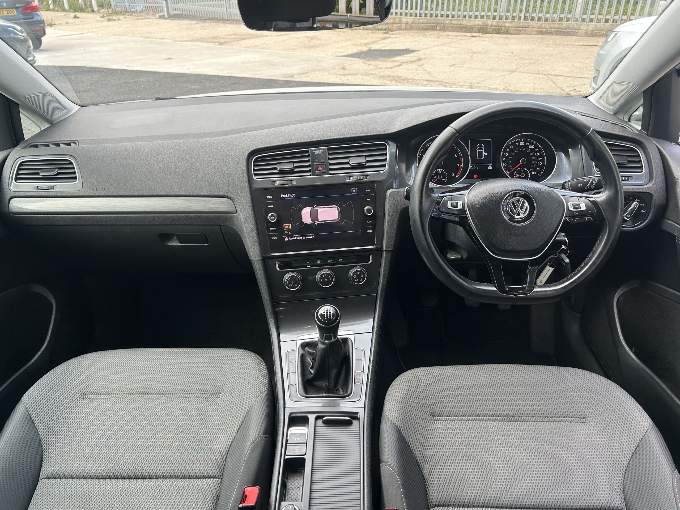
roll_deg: +1.0
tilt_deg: -30.6
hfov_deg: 67.3
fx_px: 511
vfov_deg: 53.1
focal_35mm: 26
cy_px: 255
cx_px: 340
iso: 40
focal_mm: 5.7
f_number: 1.5
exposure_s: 1/167
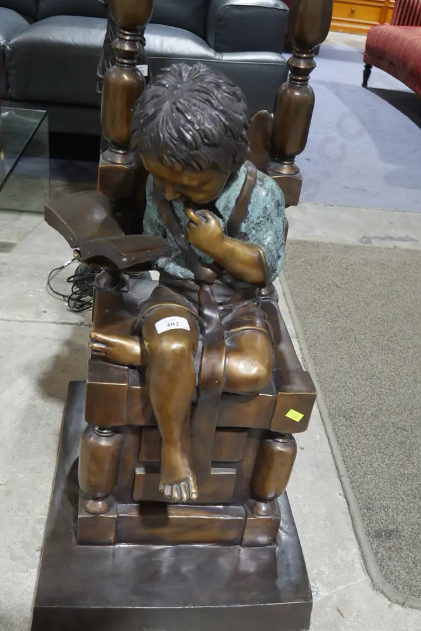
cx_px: 211
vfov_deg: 53.1
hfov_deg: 36.9
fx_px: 631
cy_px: 311
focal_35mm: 36
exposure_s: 1/60
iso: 800
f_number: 4
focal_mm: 17
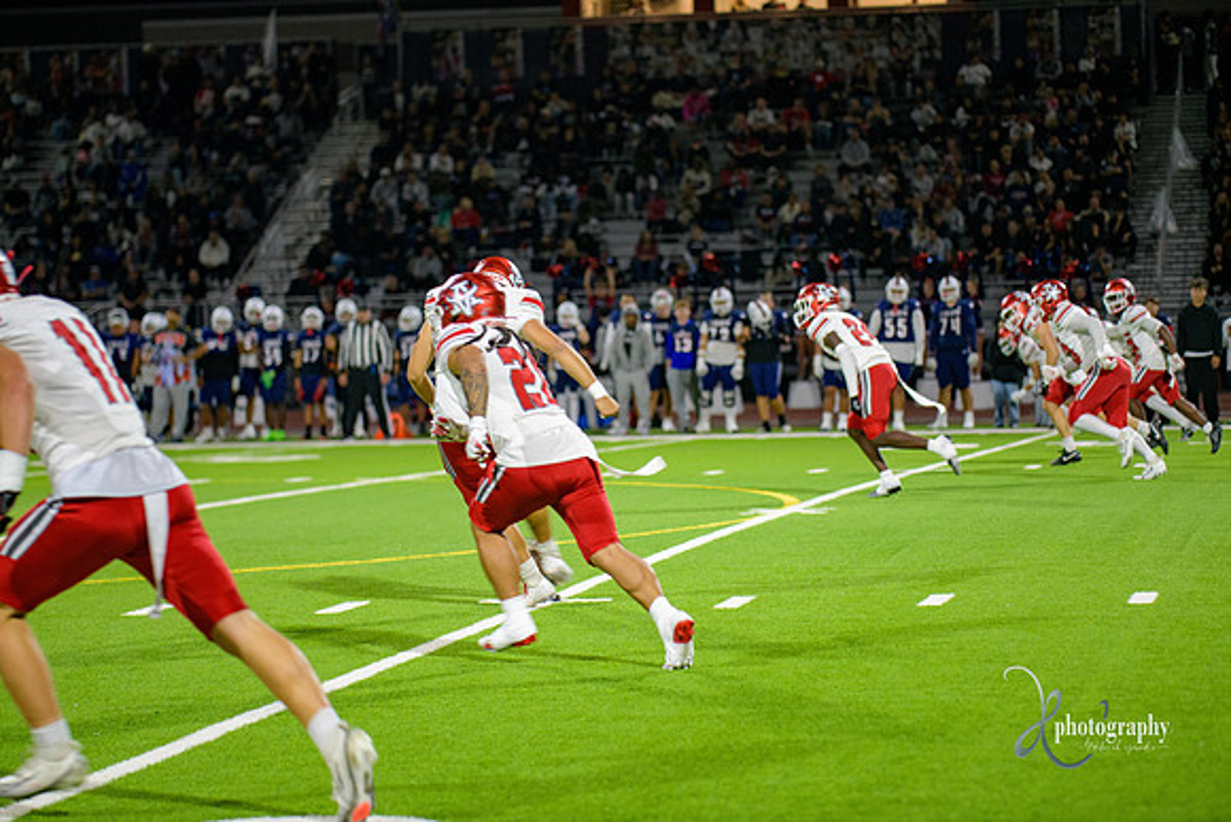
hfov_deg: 17.1
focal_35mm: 120
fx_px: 4104
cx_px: 616
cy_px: 411
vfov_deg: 11.4
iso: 2000
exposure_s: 1/250
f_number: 2.8
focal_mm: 120
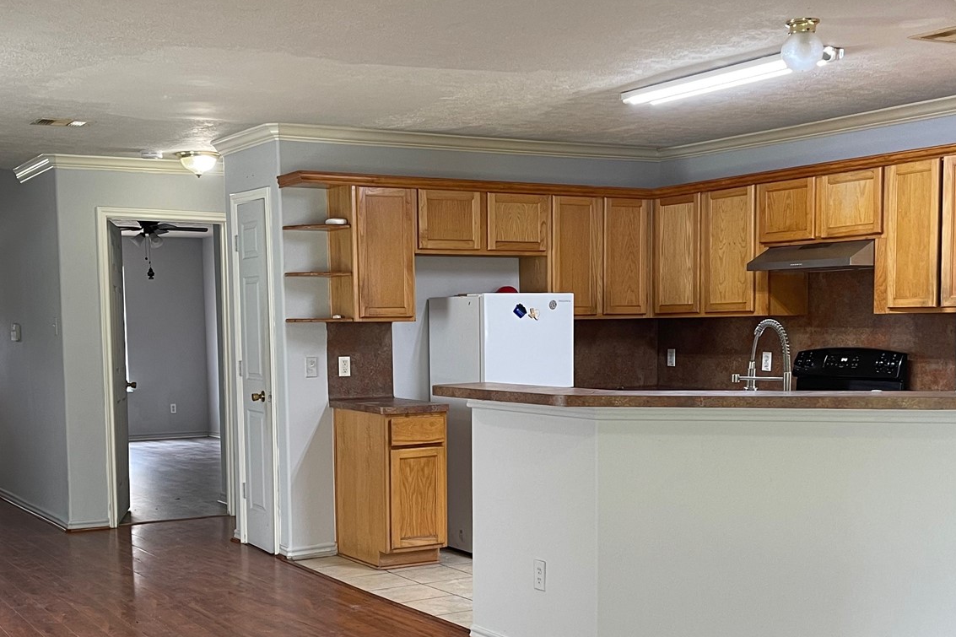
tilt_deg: -4.9
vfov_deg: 28.2
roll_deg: +0.9
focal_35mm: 47
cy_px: 475
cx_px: 459
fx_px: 1248
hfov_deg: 41.9
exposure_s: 1/60
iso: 100
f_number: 1.6
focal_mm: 5.1
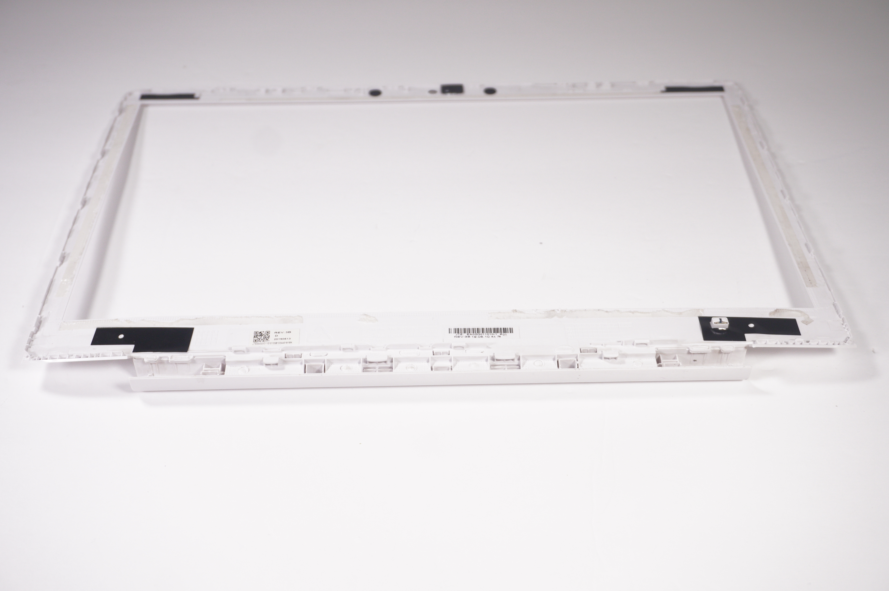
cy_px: 296
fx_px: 1036
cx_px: 444
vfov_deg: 31.8
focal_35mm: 42
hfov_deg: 46.4
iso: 800
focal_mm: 28
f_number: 5
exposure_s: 1/500
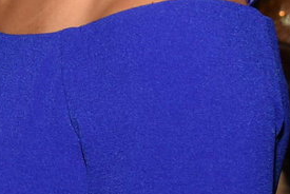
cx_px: -378
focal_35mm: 276
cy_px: -73
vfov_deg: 5.0
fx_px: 2226
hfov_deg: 7.1
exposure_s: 1/40
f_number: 5.6
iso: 1250
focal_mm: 38
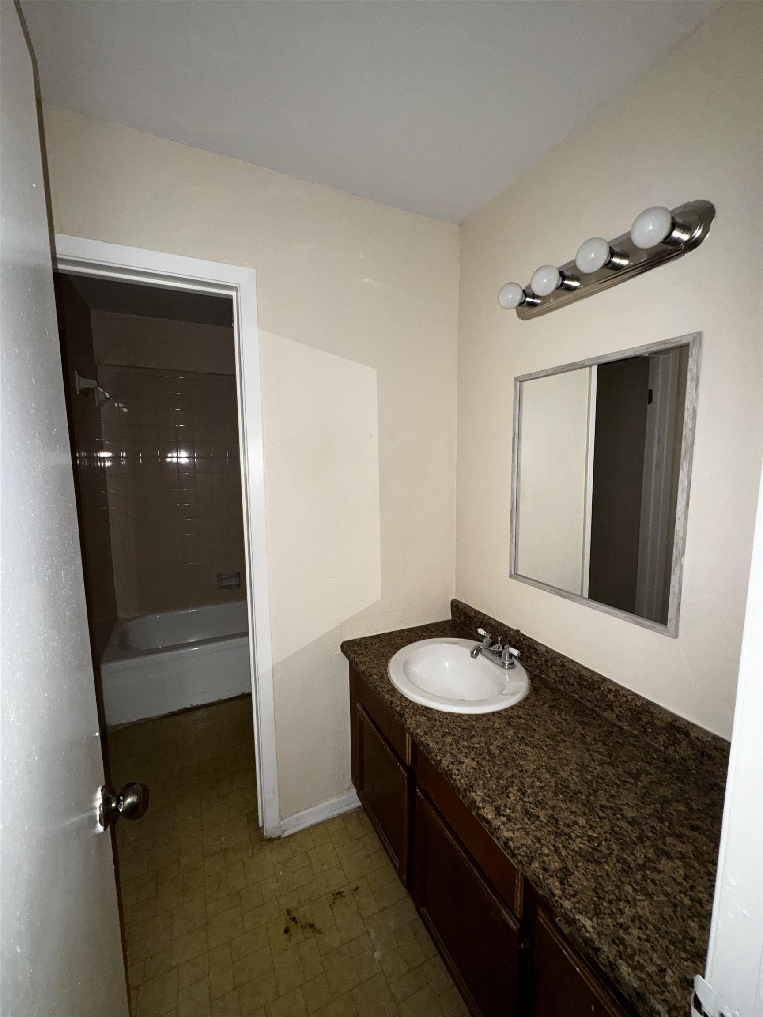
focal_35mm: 14
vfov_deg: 102.1
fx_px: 411
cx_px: 382
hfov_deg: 85.7
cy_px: 508
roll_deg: +0.6
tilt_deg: -7.7
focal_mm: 2.22
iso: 125
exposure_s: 1/30
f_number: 2.2
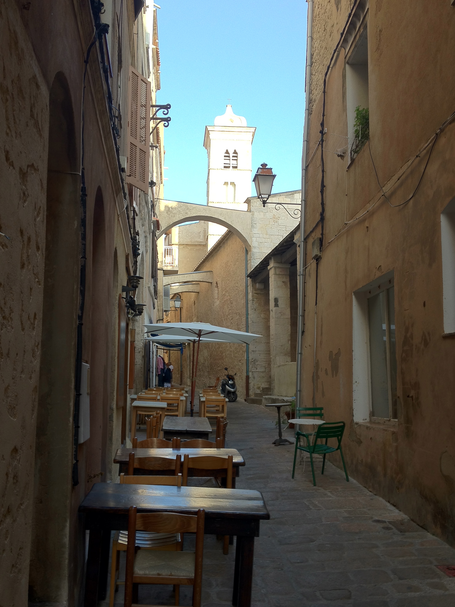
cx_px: 219
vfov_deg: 50.1
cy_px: 319
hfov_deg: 38.7
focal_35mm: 37
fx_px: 648
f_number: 2.4
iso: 64
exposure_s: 1/139
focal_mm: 4.28
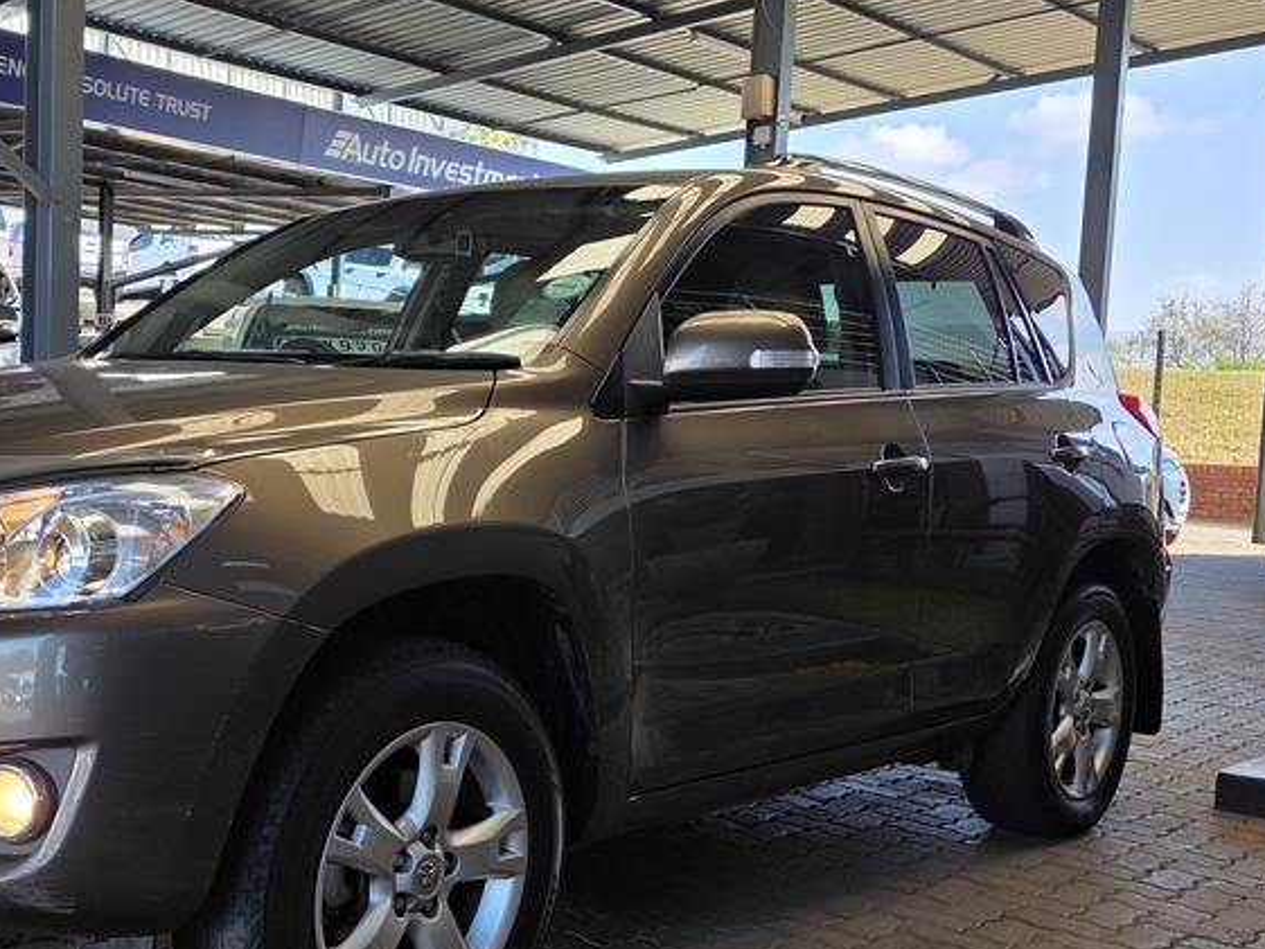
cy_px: 532
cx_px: 320
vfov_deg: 34.3
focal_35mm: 42
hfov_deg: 43.4
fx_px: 1535
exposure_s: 1/359
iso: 25
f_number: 1.7
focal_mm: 6.25
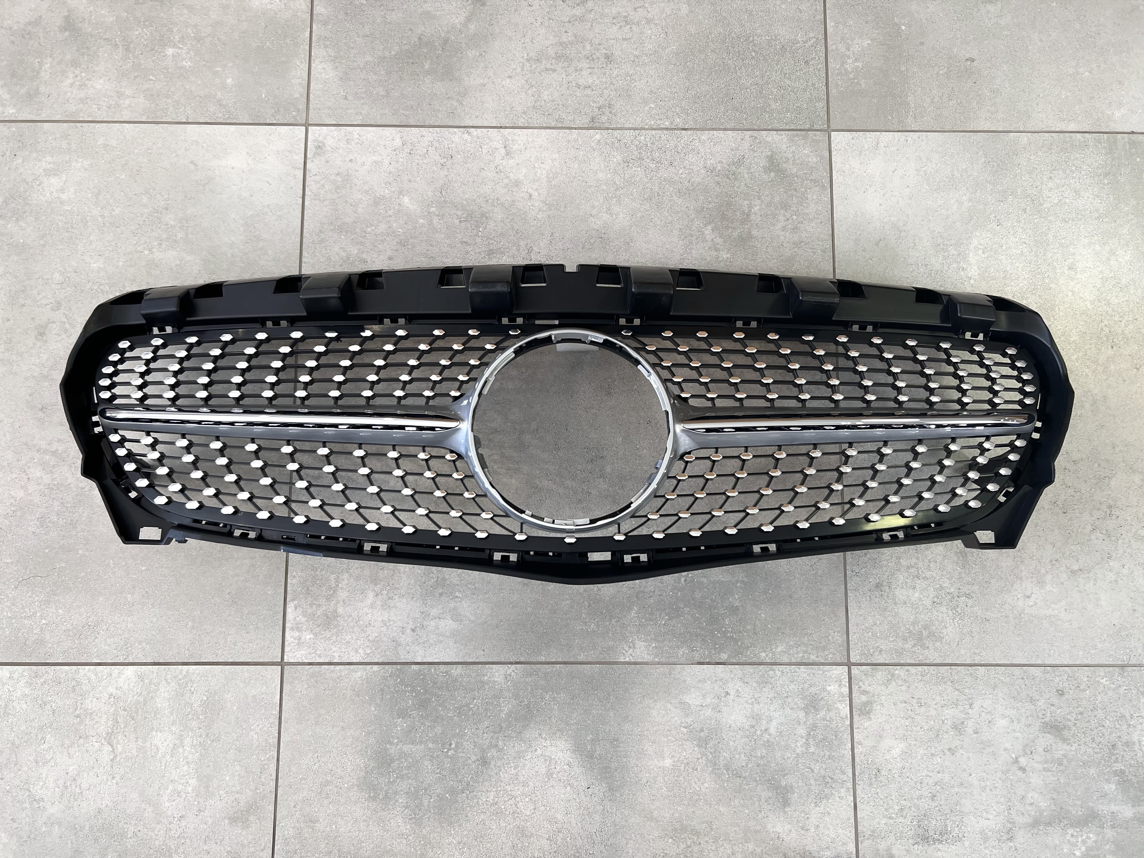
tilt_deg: -81.8
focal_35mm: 26
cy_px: 429
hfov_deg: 67.3
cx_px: 572
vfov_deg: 53.1
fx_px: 859
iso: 125
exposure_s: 1/100
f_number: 1.5
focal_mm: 5.7
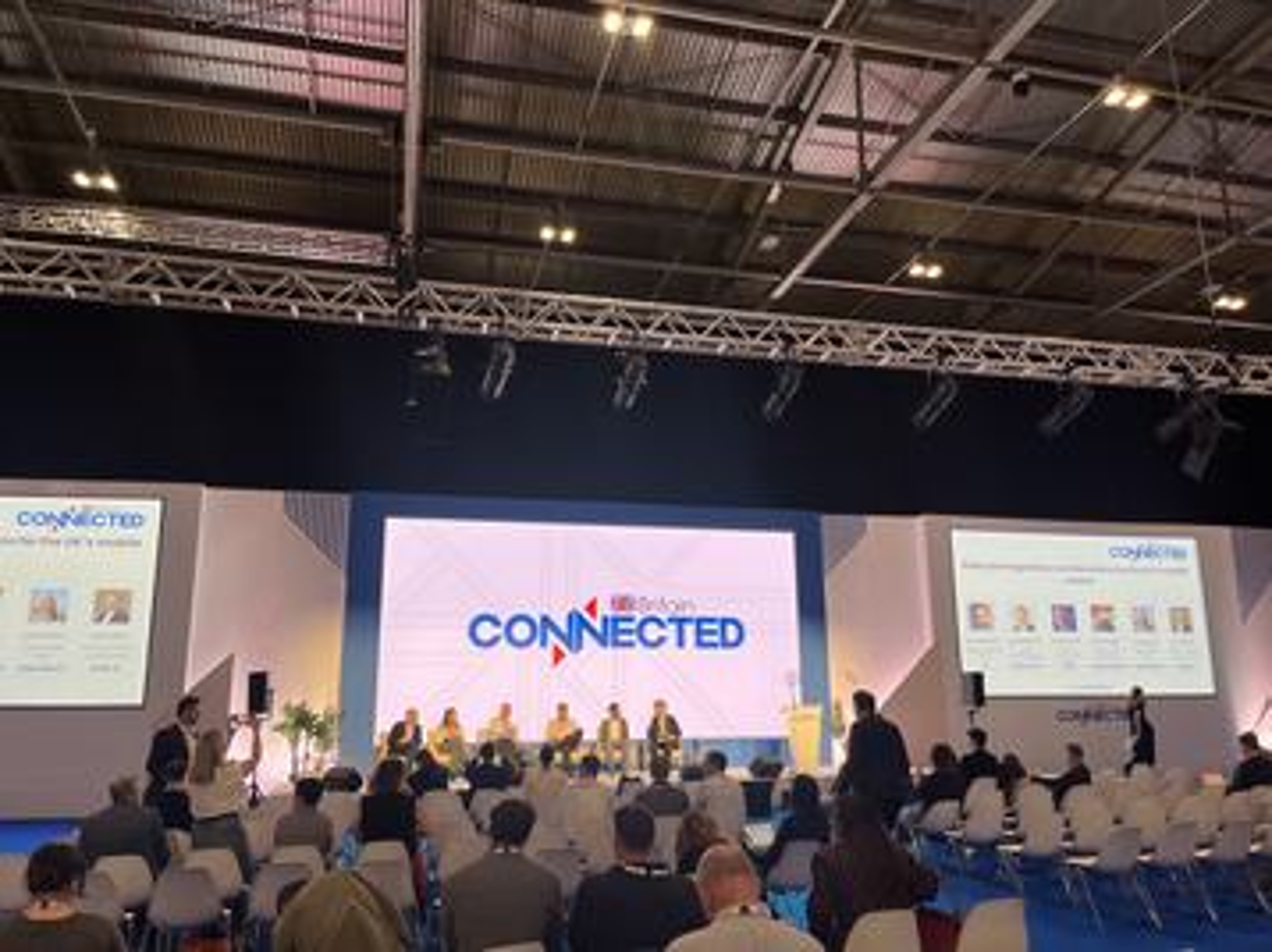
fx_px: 955
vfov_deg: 53.0
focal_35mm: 26
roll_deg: +1.8
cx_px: 636
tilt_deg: +11.8
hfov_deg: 67.3
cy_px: 476
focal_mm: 5.1
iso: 100
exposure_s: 1/100
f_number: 1.6
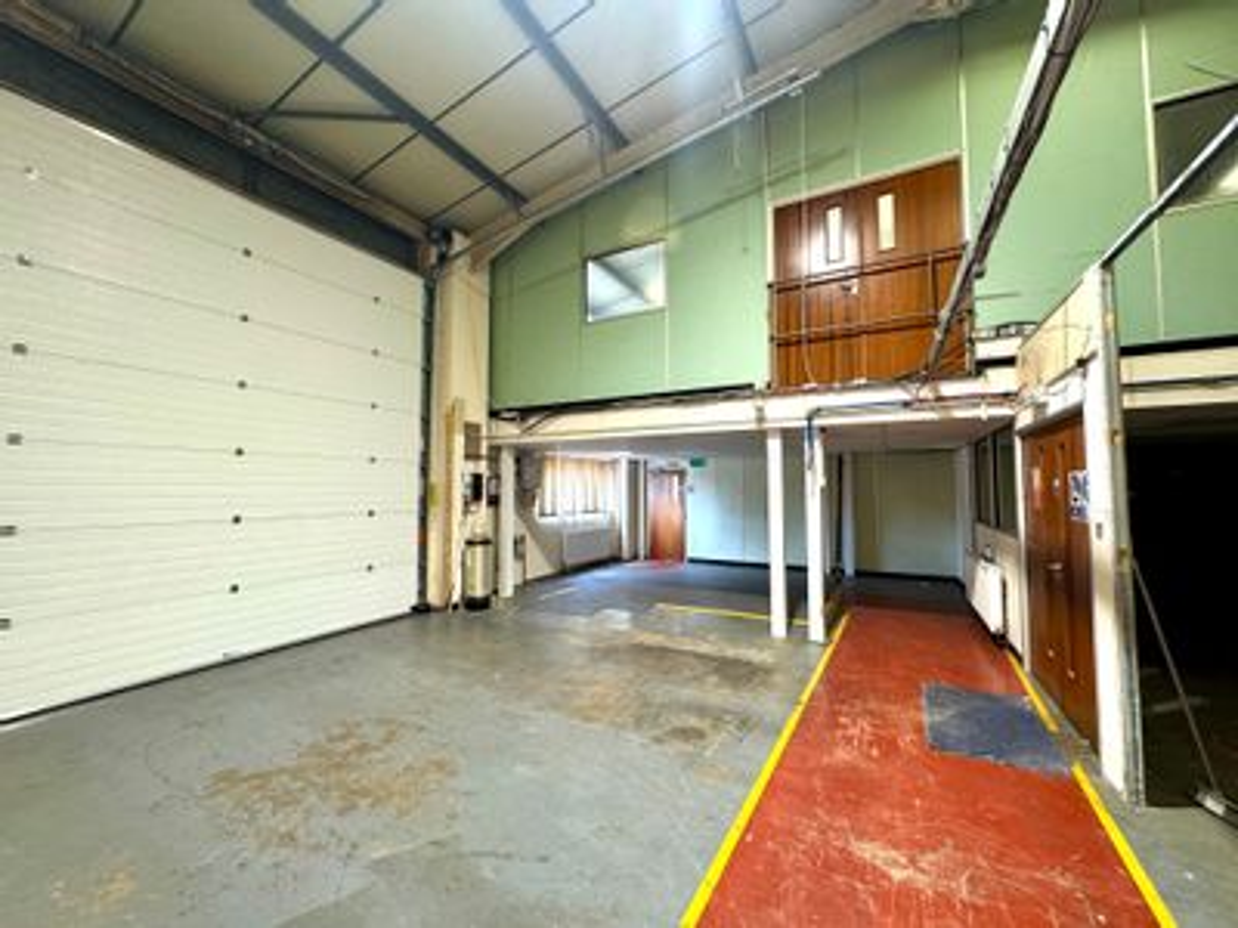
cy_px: 464
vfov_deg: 85.7
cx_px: 619
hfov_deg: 102.1
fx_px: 501
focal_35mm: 14
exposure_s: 1/50
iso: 200
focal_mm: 2.22
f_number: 2.2
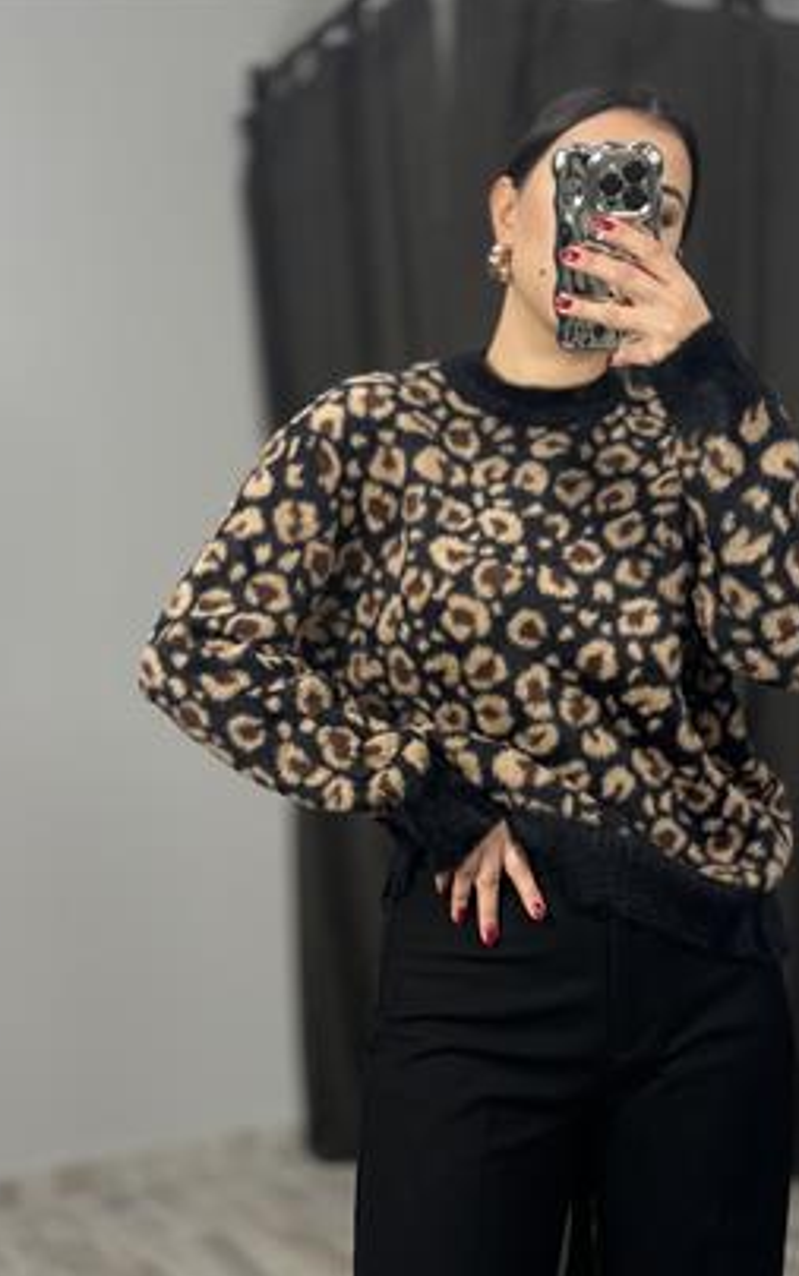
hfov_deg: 24.9
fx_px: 1809
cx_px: 439
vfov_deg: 38.8
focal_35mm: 52
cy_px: 640
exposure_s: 1/50
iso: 125
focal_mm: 6.86
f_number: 1.78
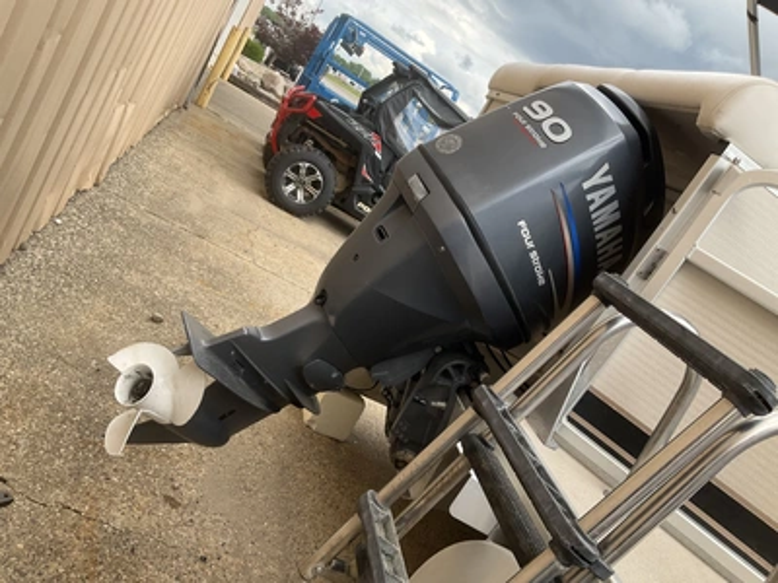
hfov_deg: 61.7
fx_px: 652
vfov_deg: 48.2
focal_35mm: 29
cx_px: 389
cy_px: 292
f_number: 1.8
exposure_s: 1/509
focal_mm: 3
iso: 25
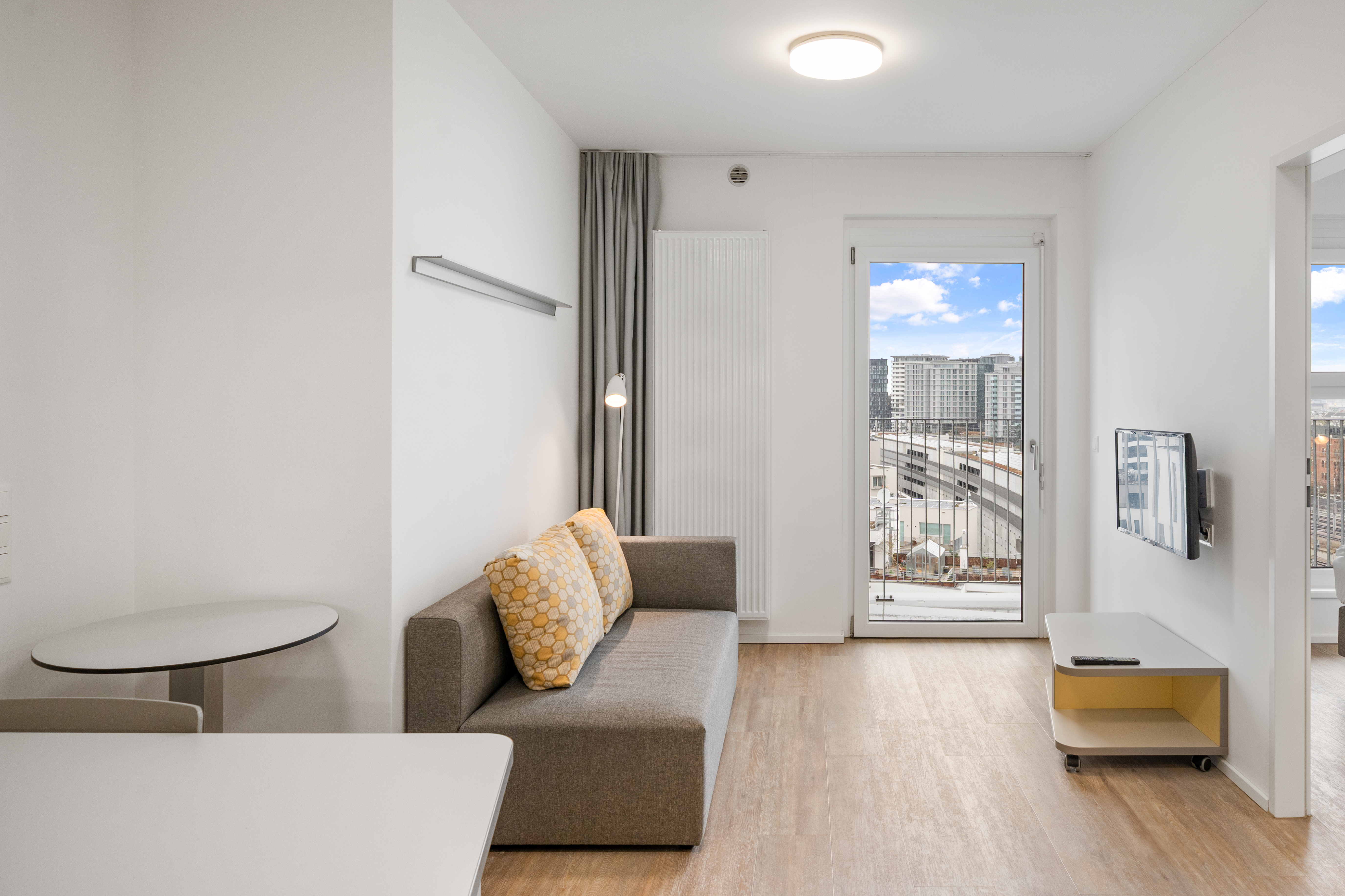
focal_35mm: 23
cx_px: 812
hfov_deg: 75.2
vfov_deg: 54.9
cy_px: 391
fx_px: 859
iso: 500
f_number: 8
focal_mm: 18
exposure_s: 1/30
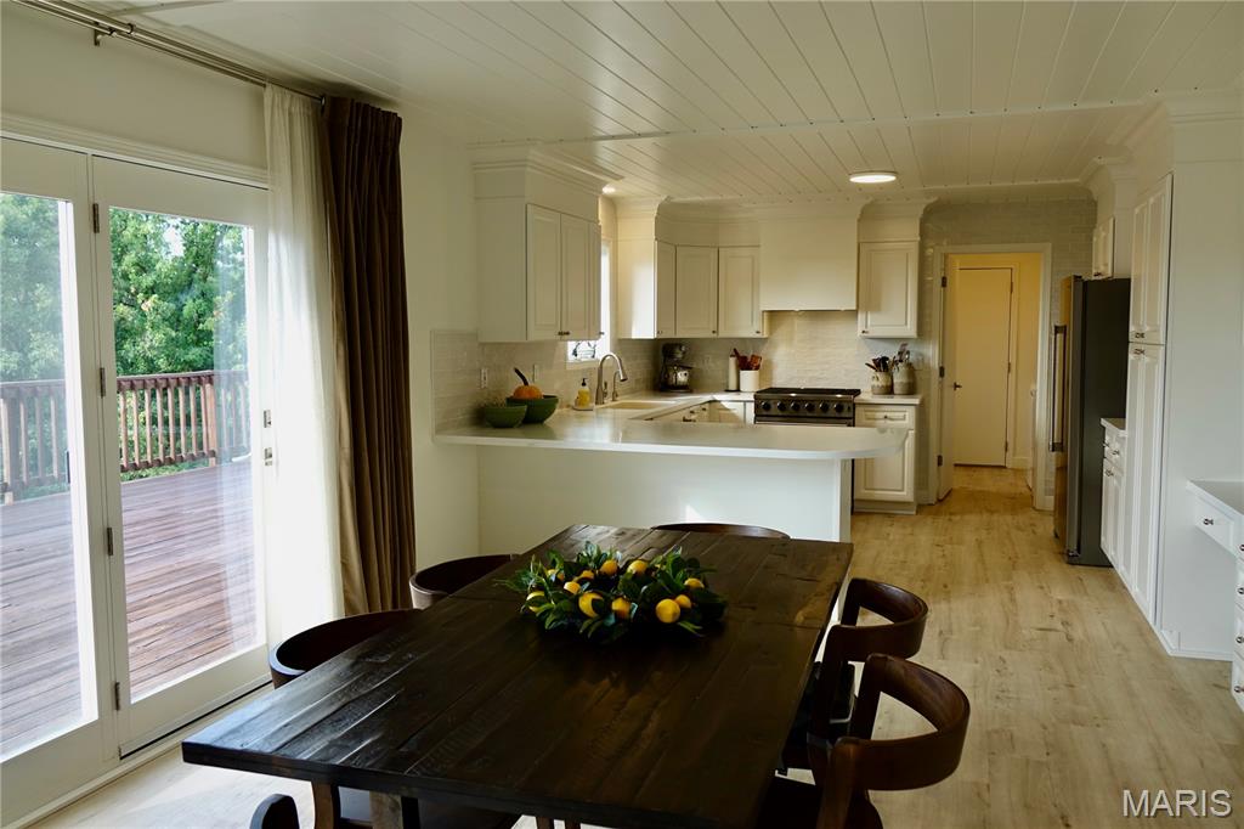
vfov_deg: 44.9
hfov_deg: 63.7
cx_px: 622
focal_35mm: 29
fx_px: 1002
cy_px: 414
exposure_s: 1/80
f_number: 2.8
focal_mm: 10.49
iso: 100
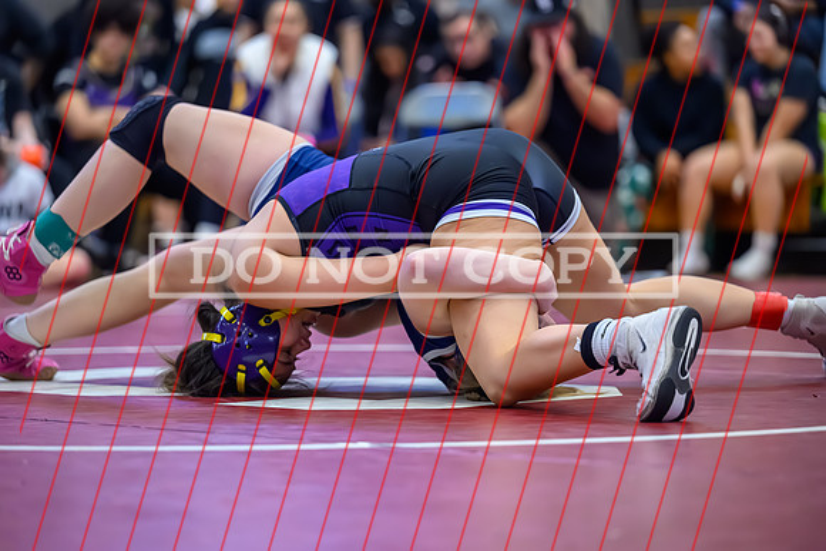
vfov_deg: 10.2
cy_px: 276
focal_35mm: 135
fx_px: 3098
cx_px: 413
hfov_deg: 15.2
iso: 8000
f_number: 2.8
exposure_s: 1/500
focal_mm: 135
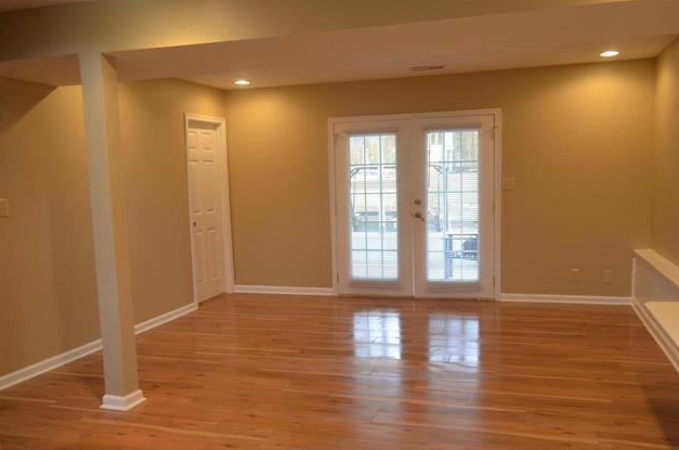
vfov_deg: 42.0
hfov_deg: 60.4
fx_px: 583
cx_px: 343
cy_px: 257
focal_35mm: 31
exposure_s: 1/60
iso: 800
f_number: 4
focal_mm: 18
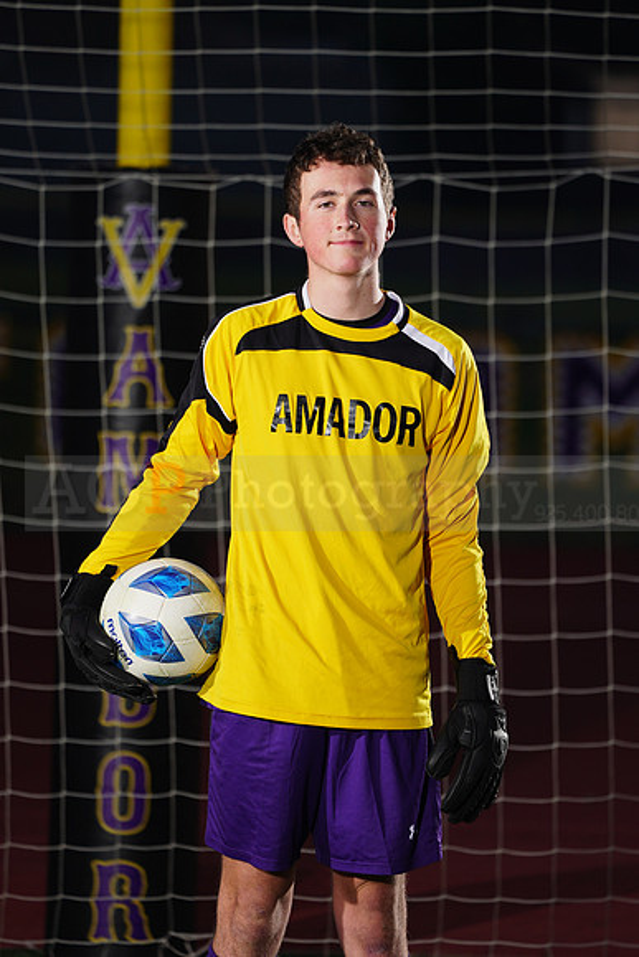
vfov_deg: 5.2
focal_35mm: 397
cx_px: 320
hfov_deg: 3.5
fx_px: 10563
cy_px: 478
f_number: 7.1
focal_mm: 397
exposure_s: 1/200
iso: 200
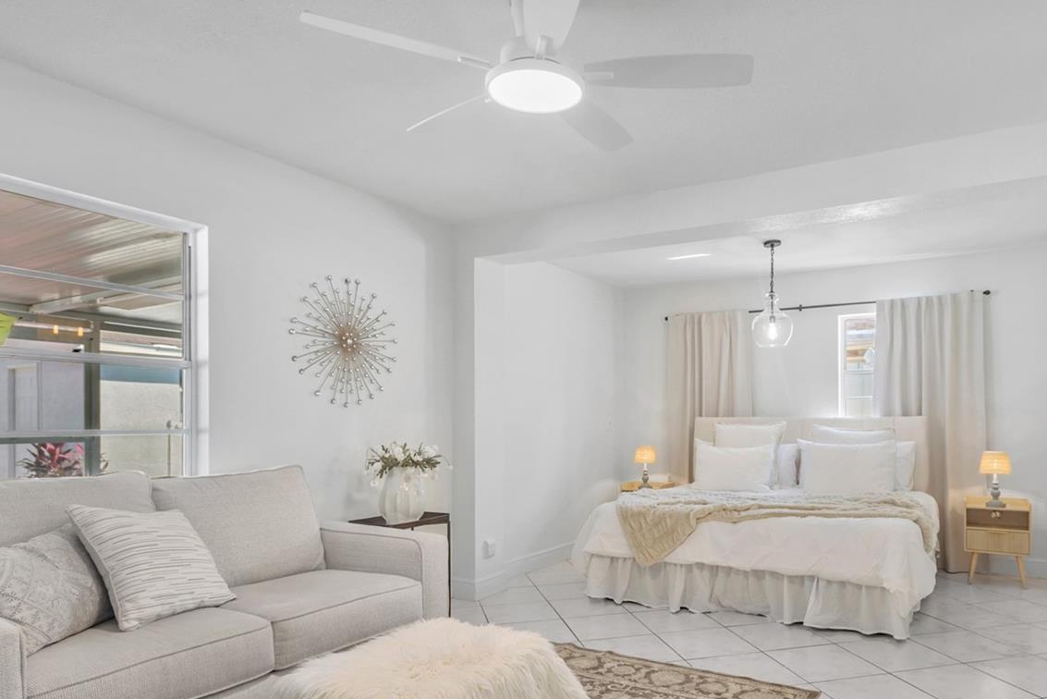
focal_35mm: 24
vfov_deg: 52.8
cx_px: 606
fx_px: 698
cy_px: 420
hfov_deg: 73.2
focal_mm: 17
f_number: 6.3
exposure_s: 1/30
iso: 400
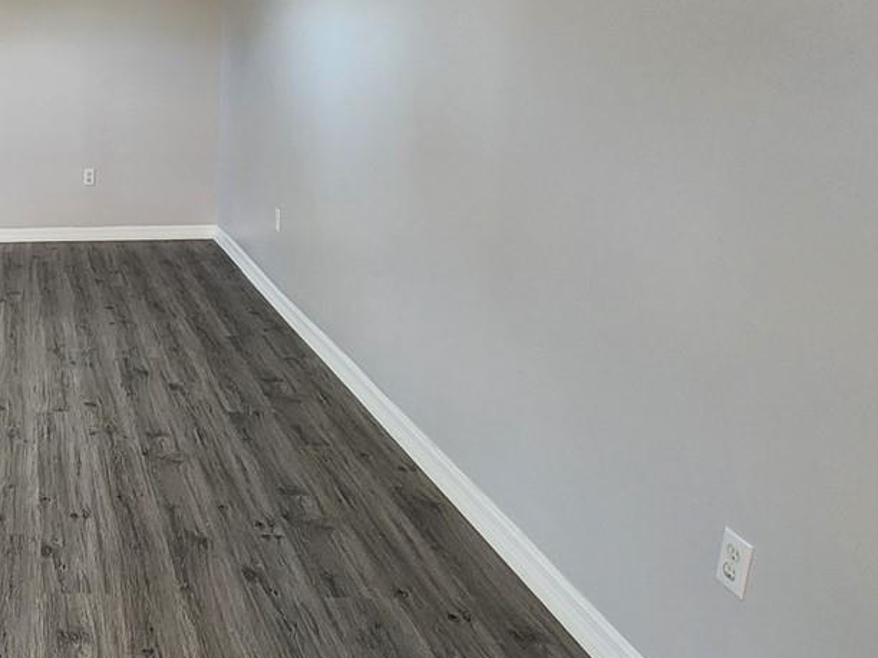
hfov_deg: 43.1
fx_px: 862
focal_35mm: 34
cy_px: 267
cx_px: -69
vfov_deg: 41.6
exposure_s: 1/30
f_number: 2.2
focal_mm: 2.2
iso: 320
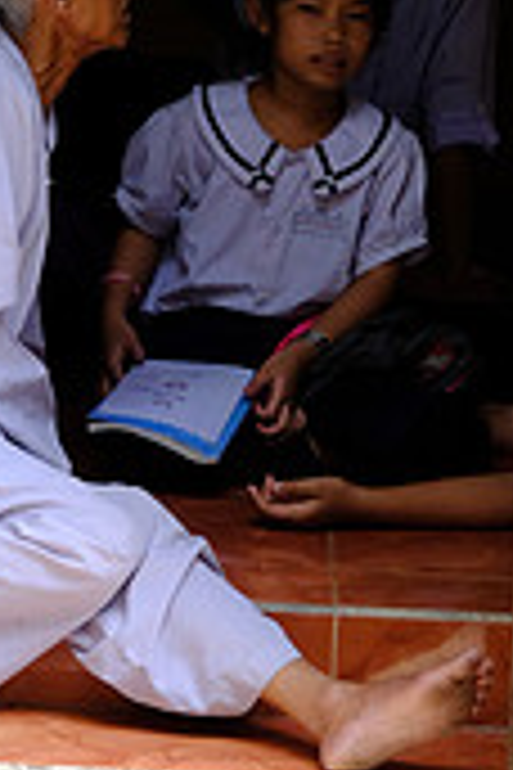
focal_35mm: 281
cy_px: -32
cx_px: -56
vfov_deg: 7.3
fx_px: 6006
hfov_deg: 4.9
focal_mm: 55
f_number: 11
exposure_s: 1/100
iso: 1250
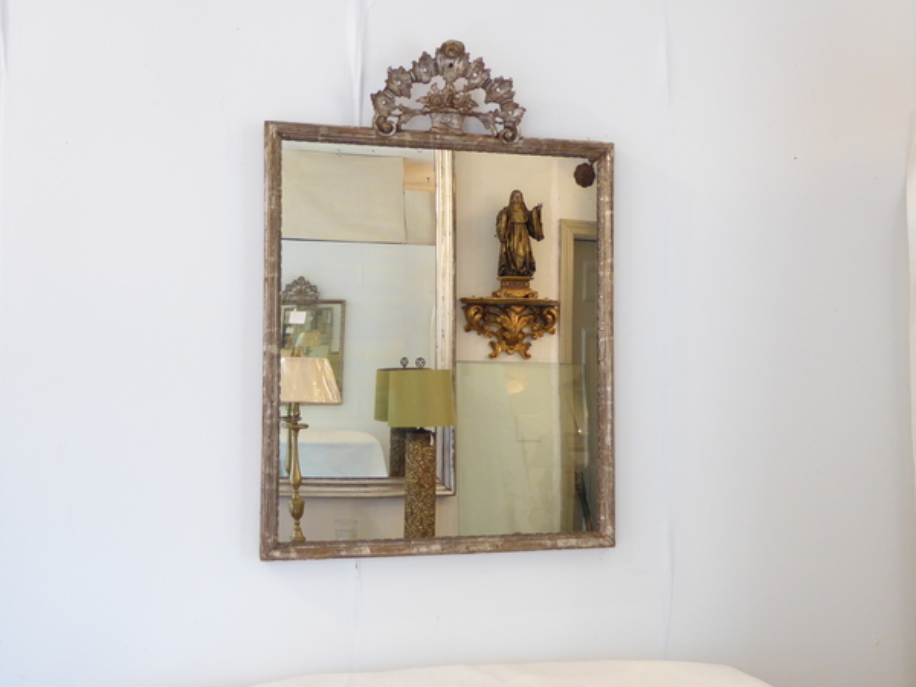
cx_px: 458
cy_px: 344
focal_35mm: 37
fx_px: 979
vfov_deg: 38.7
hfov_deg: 50.1
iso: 400
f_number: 3.7
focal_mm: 6.7
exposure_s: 1/10
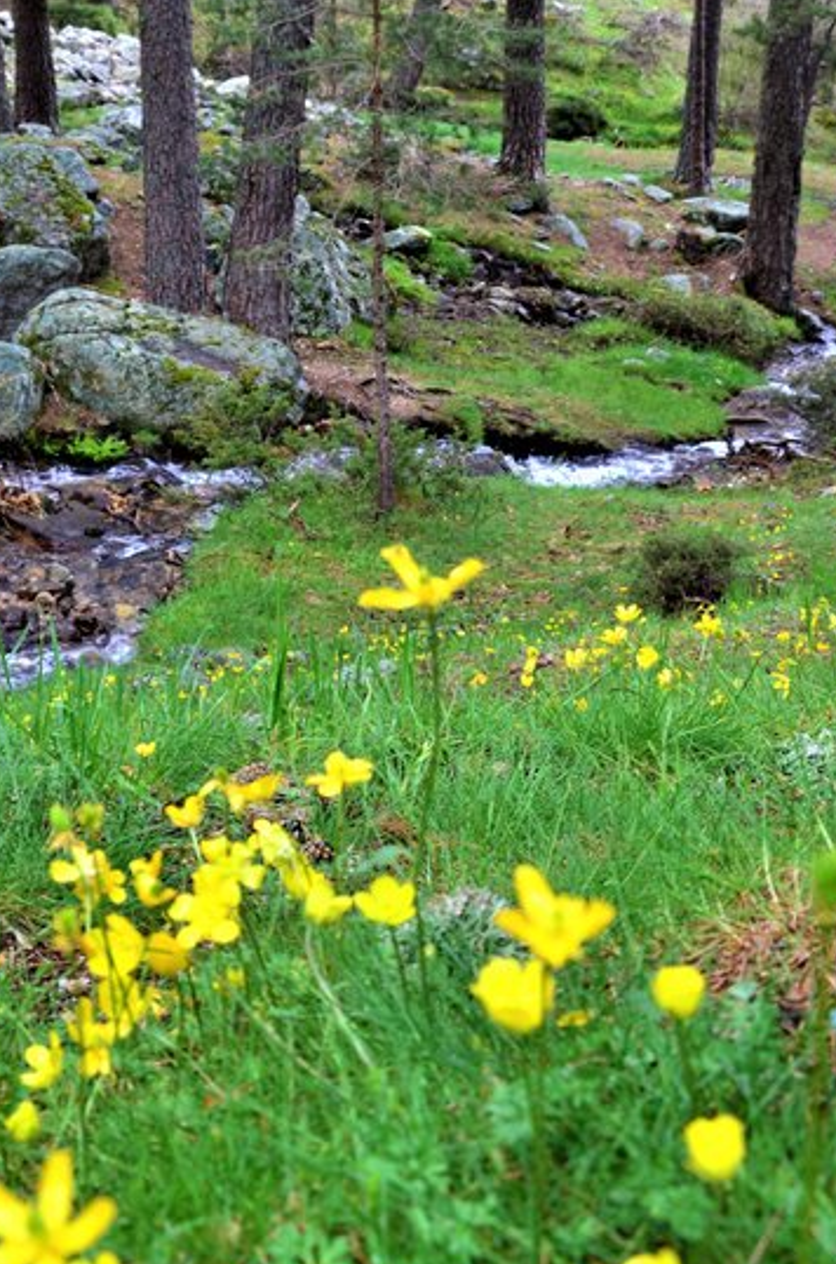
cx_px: 326
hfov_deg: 23.2
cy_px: 465
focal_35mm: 58
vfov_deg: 34.4
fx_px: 2031
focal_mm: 26
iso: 640
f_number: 8
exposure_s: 1/60
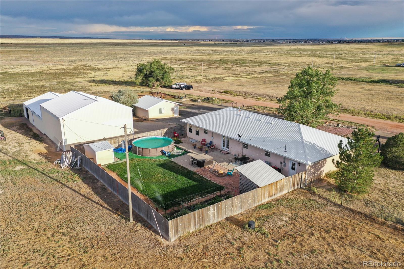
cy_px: 134
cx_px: 202
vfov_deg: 46.4
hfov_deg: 65.5
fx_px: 314
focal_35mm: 28
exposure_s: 1/640
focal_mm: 10.26
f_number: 4
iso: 100
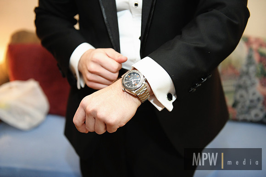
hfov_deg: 44.5
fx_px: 325
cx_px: 133
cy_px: 88
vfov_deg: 30.5
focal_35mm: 44
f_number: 2.8
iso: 2000
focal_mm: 44
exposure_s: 1/160
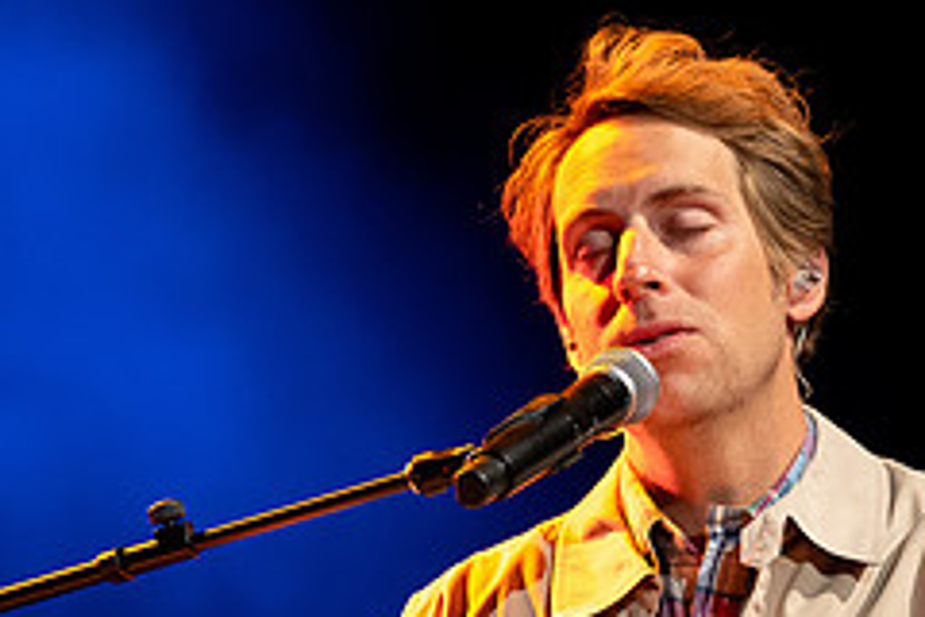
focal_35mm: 441
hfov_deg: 4.7
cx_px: 602
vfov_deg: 3.1
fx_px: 11330
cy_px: 461
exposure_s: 1/160
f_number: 2.8
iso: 1400
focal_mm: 160
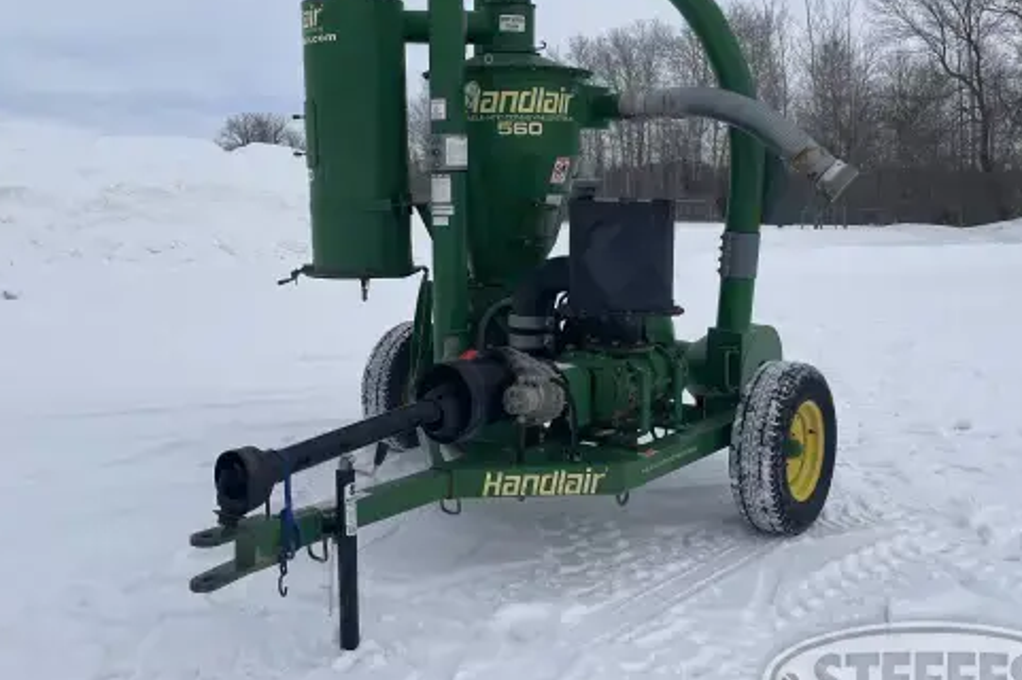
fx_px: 1021
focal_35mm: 36
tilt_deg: -2.9
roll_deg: +1.1
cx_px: 459
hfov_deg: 53.1
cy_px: 257
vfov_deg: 36.6
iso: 32
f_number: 1.6
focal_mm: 4.2
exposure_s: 1/10753
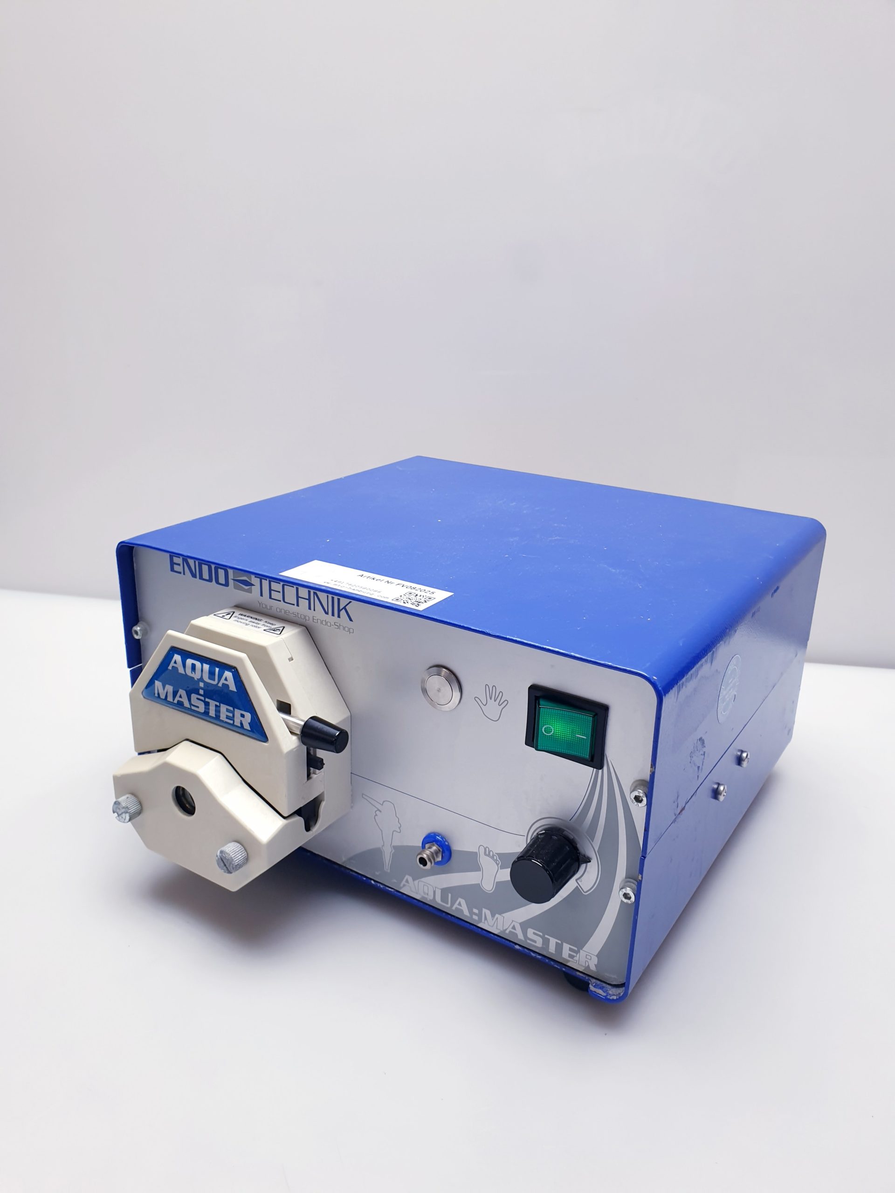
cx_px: 448
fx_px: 896
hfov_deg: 53.1
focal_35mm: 26
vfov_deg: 67.3
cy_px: 596
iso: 64
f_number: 2.4
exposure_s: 1/50
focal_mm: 4.3
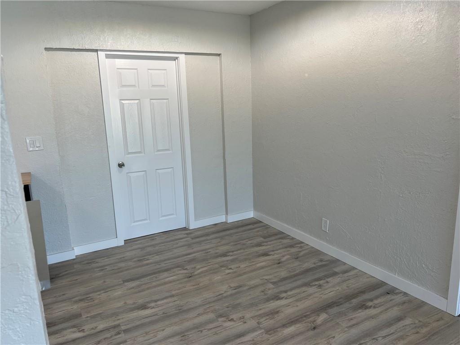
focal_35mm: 26
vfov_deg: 53.1
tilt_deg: -12.1
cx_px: 230
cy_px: 172
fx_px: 346
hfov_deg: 67.3
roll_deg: +2.6
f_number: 1.5
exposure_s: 1/120
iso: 50
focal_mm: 5.7
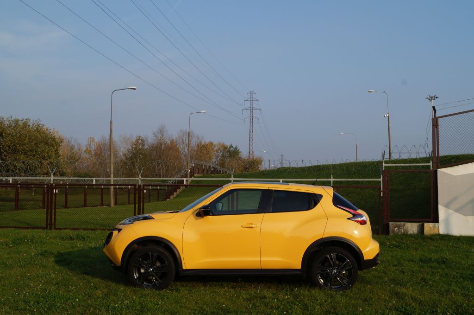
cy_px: 158
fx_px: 473
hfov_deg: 53.2
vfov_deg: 36.7
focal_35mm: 36
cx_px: 237
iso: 100
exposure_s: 1/125
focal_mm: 24
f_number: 13
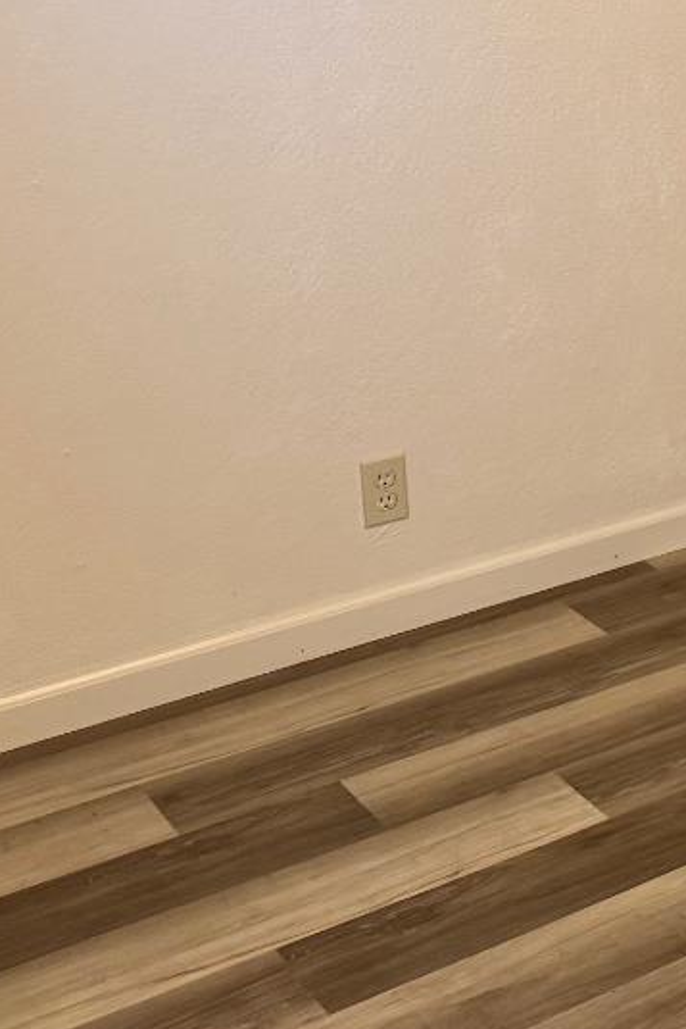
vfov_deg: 28.0
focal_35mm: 70
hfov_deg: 15.9
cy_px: 141
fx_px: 1999
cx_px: 1303
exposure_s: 1/120
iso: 200
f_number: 1.78
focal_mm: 6.76
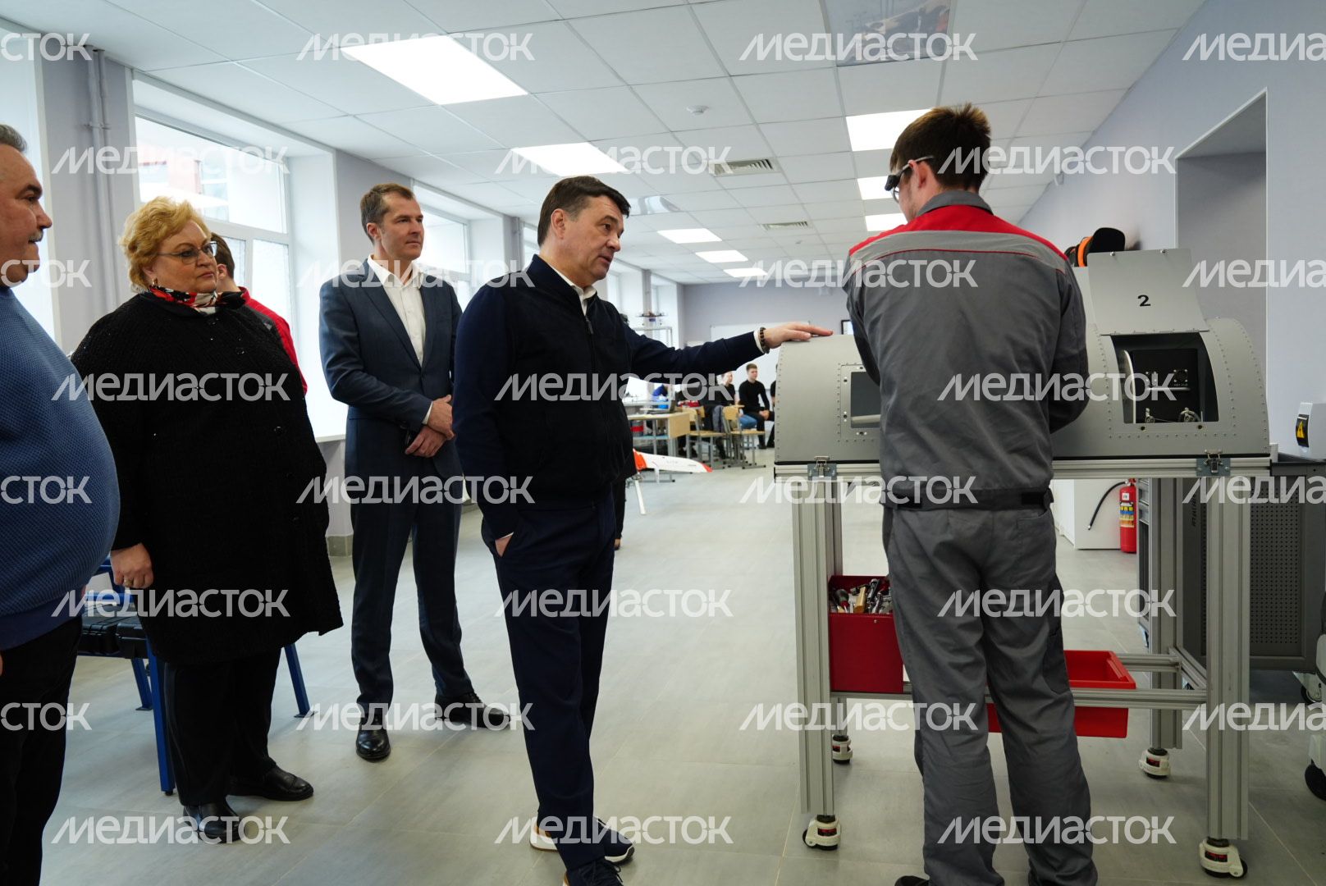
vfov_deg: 46.5
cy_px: 443
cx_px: 663
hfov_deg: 65.4
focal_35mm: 28
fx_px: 1032
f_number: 4.5
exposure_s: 1/200
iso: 1600
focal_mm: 28
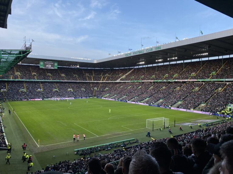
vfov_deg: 53.1
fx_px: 175
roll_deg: -0.7
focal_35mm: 26
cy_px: 87
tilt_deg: -2.1
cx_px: 116
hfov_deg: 67.3
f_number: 1.8
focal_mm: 4.25
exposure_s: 1/568
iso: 32
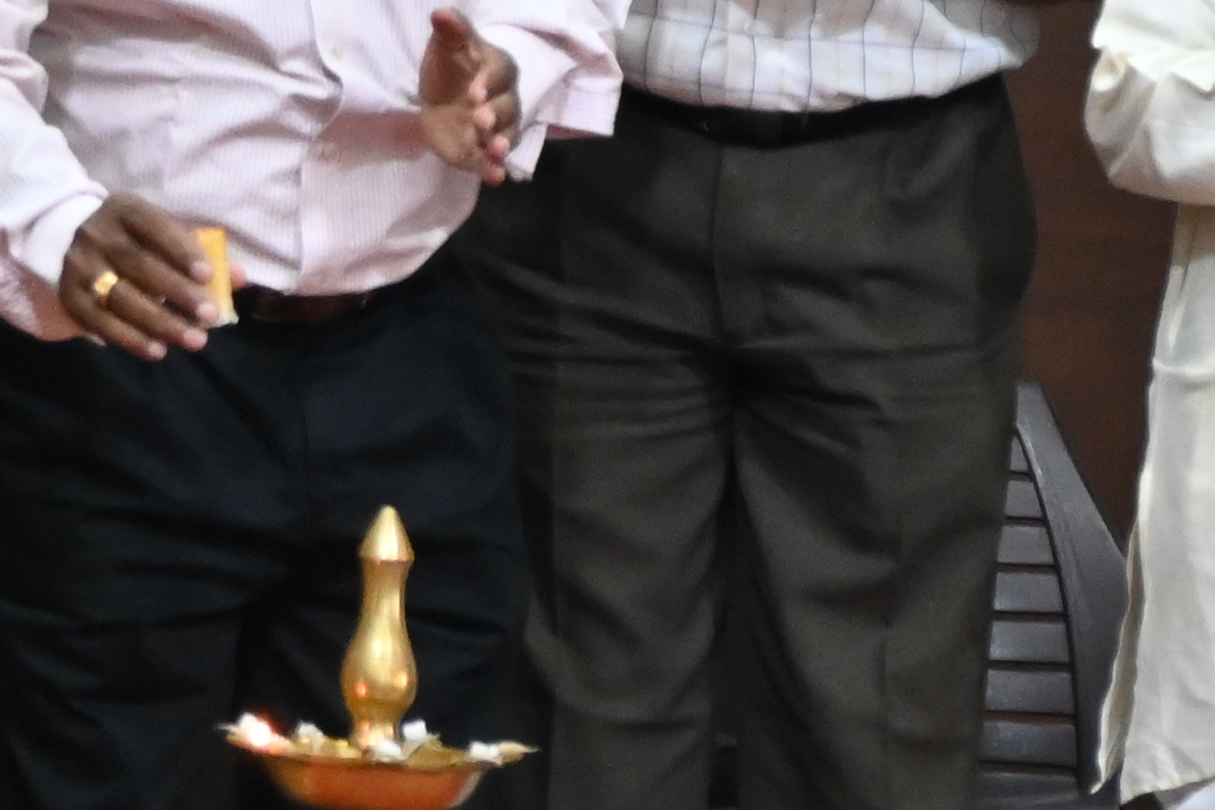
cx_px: 265
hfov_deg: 12.7
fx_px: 5445
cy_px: 21
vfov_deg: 8.5
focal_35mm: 161
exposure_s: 1/125
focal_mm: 23
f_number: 4.2
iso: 1800
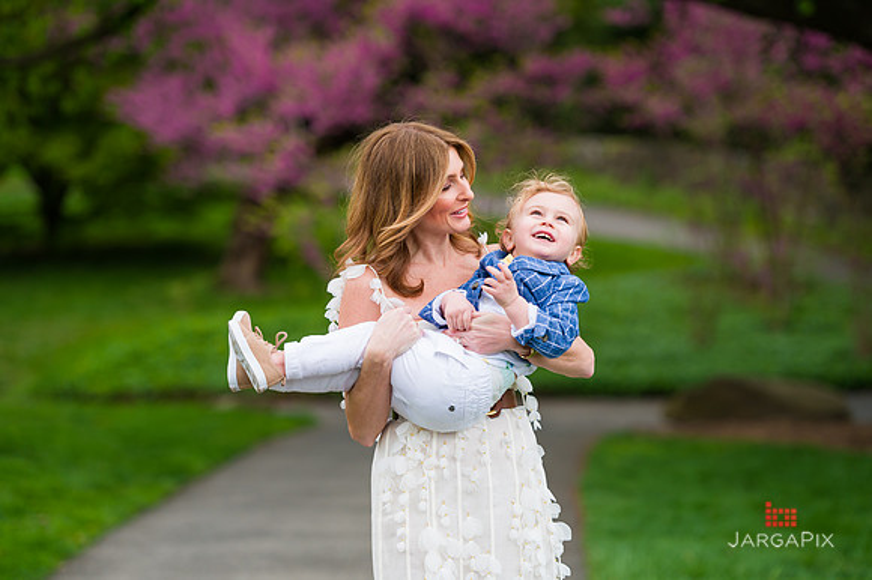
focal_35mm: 135
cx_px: 436
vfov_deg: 10.1
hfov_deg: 15.2
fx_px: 3268
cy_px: 290
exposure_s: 1/800
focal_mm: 135
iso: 200
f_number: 3.5
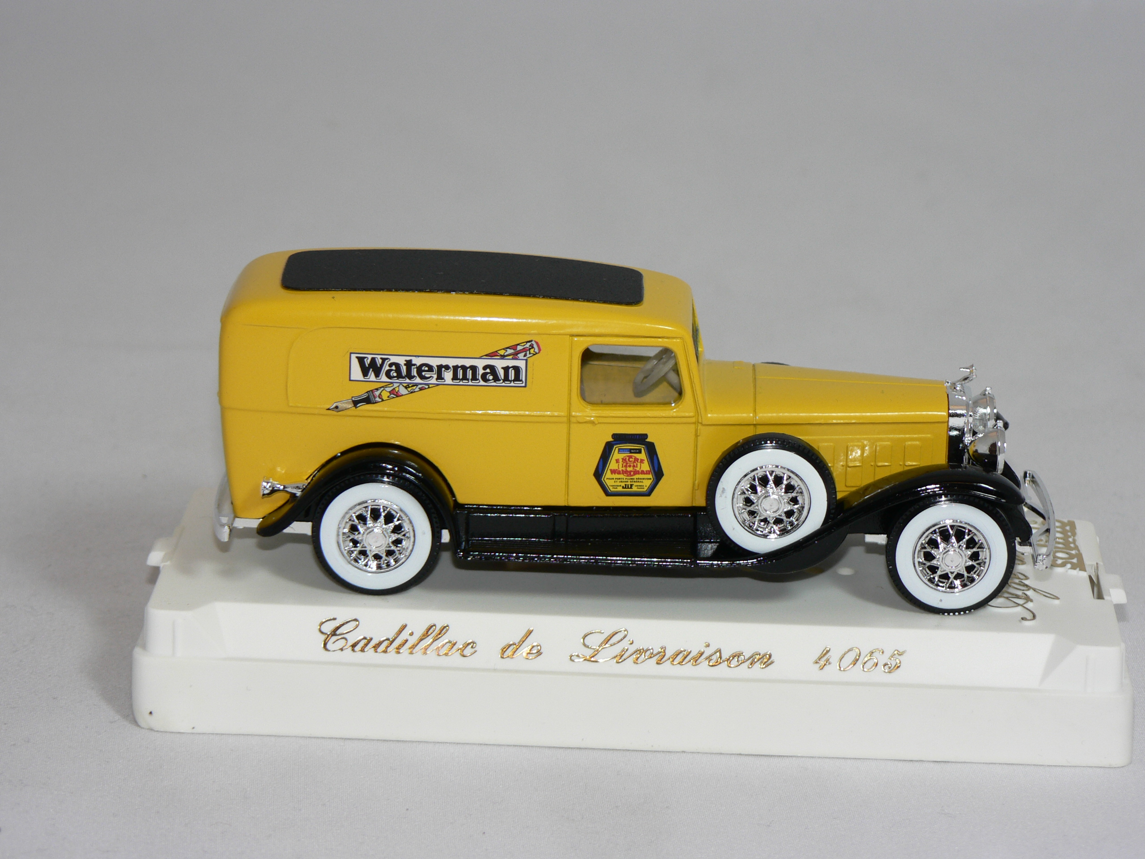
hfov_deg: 16.6
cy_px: 430
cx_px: 572
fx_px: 3936
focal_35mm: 119
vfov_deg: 12.5
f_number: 3.2
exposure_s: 1/60
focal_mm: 19.9
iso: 80
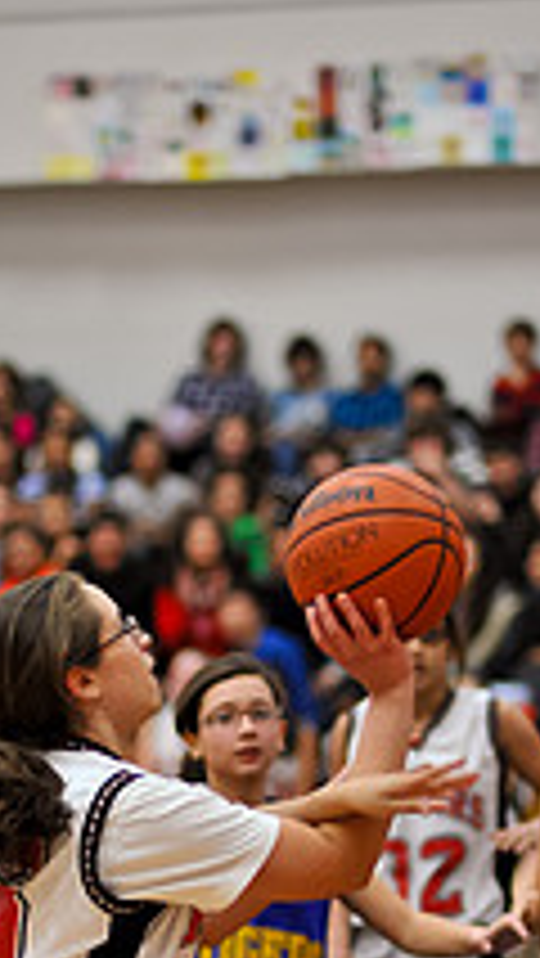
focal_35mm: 188
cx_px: 79
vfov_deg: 11.3
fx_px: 4780
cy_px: 940
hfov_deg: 6.5
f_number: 2
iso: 1250
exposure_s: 1/500
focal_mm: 85
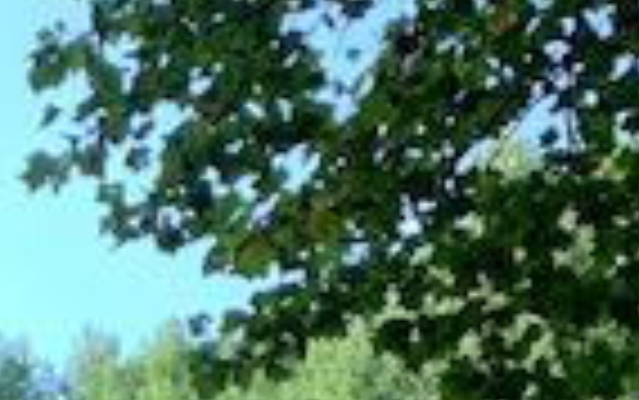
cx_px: -626
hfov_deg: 14.2
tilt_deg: +10.2
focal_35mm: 124
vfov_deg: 9.6
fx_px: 2161
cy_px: 894
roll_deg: -2.9
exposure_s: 1/148
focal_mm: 4.25
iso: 25
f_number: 1.8
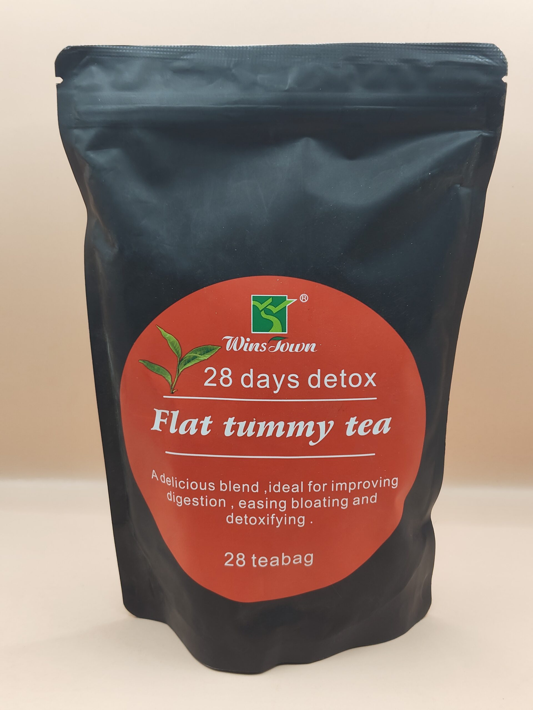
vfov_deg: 38.2
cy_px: 355
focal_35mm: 50
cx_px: 266
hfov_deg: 29.1
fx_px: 1027
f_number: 1.88
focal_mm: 5.56
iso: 214
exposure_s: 1/100
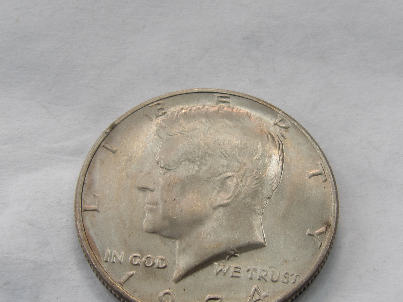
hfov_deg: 26.0
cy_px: 204
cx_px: 223
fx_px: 873
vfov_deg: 19.6
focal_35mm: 75
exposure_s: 1/34
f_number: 5.3
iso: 100
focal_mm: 9.2
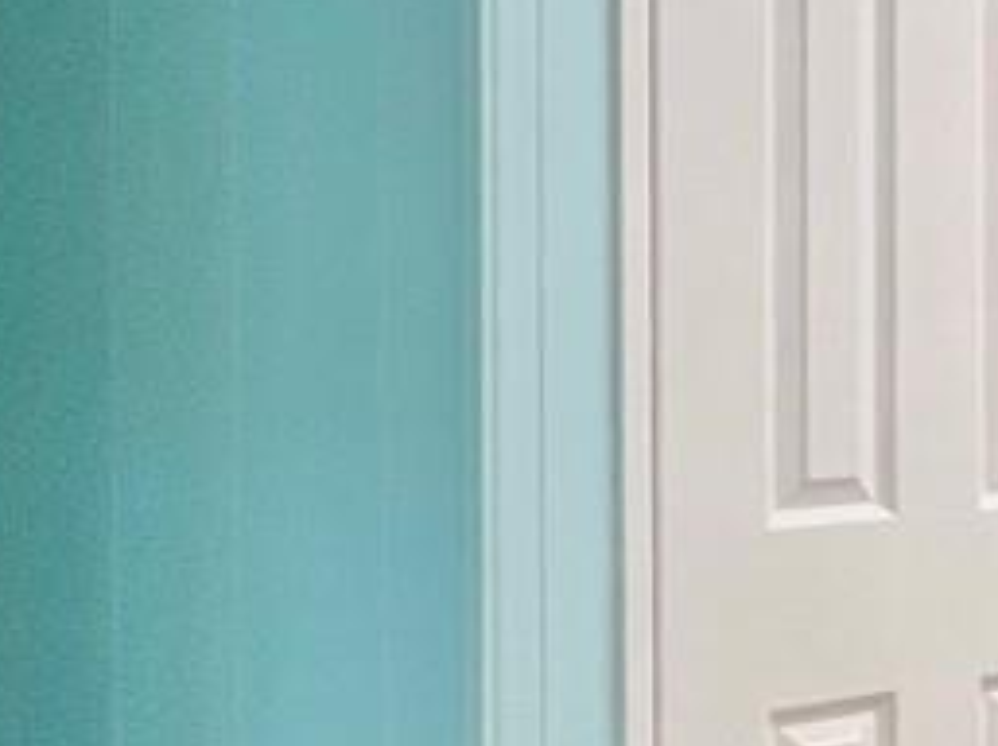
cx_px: 2551
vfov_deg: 18.2
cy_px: 379
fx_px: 2332
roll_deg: +0.5
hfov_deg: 13.9
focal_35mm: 81
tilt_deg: -1.2
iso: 125
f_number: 1.8
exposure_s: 1/120
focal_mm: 1.57
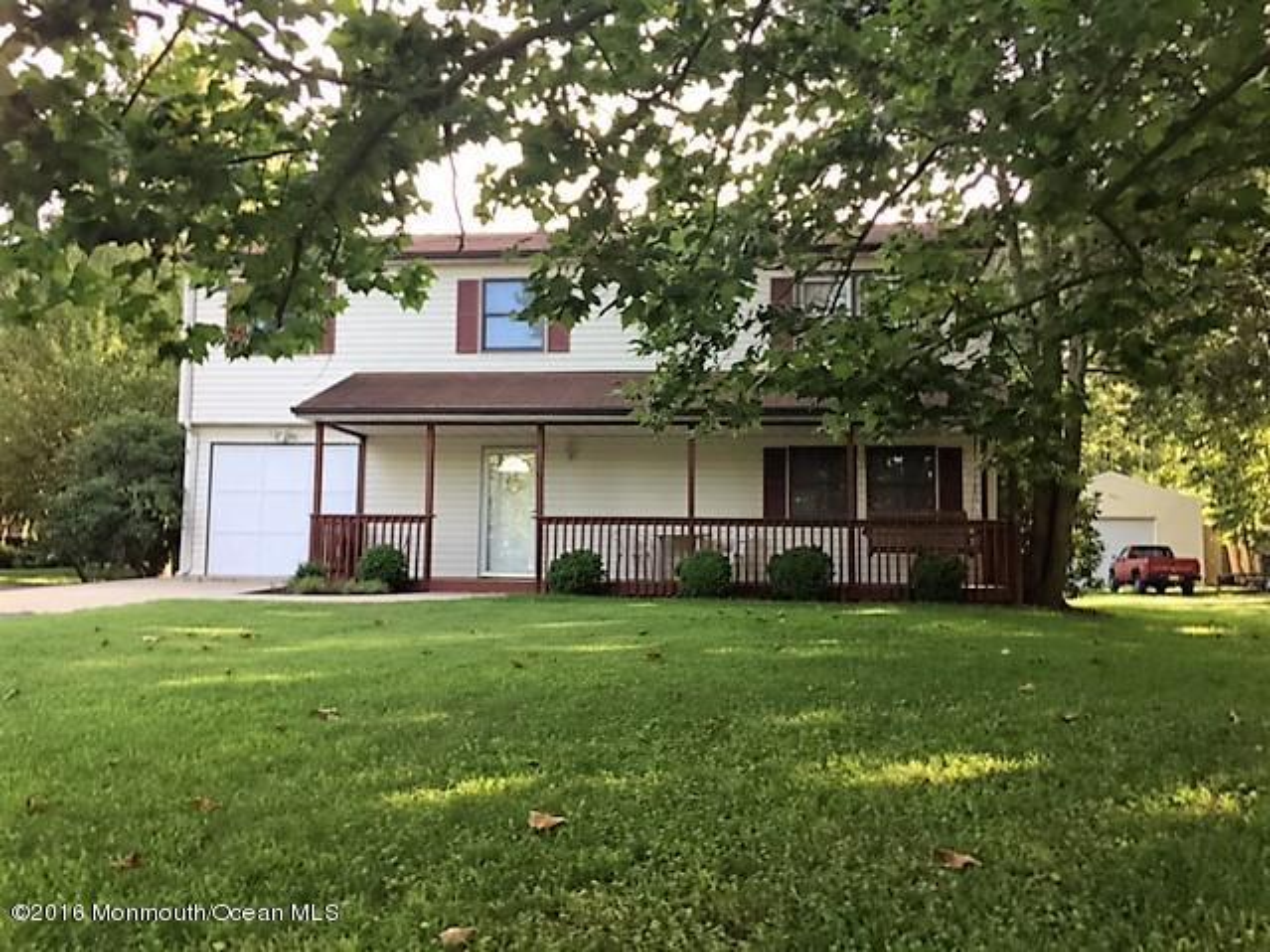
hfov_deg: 61.7
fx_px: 1064
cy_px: 476
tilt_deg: +5.2
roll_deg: -0.9
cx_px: 635
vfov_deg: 48.2
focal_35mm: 29
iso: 50
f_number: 2.2
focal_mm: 4.15
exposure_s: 1/120
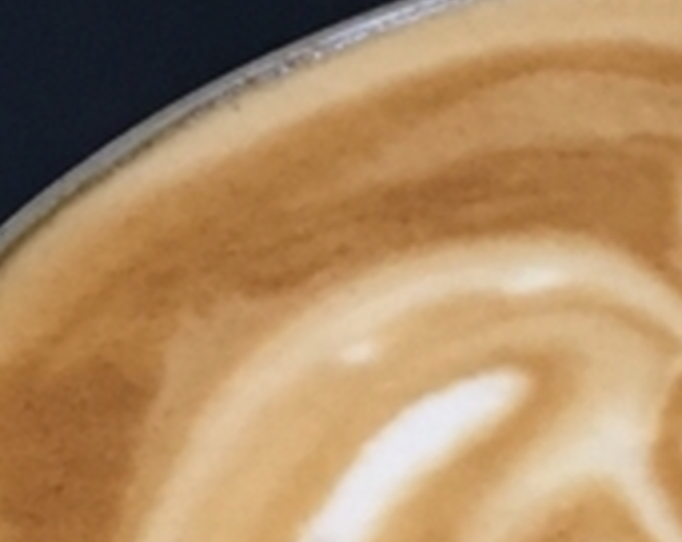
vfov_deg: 9.1
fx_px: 3424
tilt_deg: -39.6
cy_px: 335
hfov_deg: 10.6
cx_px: 1260
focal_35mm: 170
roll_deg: -2.8
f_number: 2.2
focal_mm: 4.15
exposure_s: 1/30
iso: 160
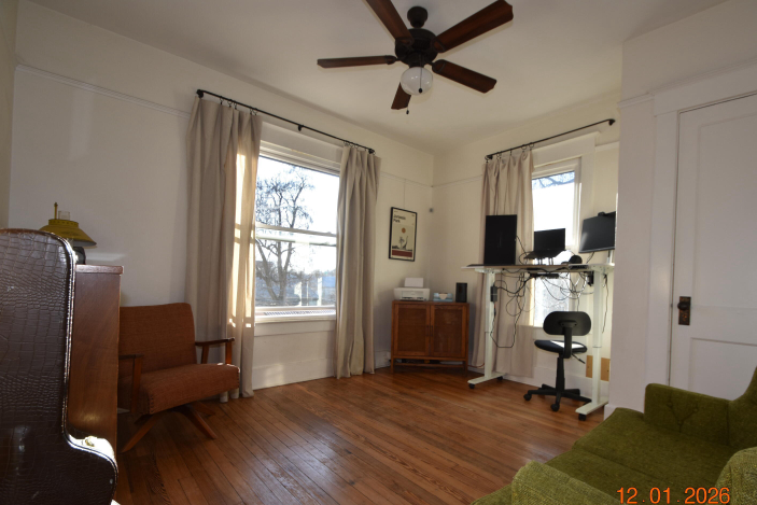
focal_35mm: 16
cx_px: 403
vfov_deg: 73.7
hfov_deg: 96.6
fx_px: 336
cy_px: 267
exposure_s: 1/125
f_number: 5.6
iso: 200
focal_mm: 10
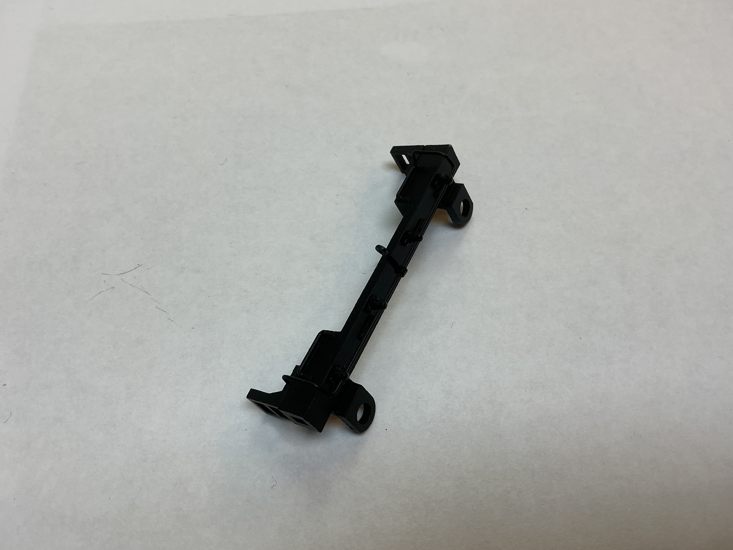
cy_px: 275
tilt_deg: -63.4
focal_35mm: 29
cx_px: 366
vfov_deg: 48.2
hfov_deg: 61.7
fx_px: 614
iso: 20
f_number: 1.8
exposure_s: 1/100
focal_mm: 3
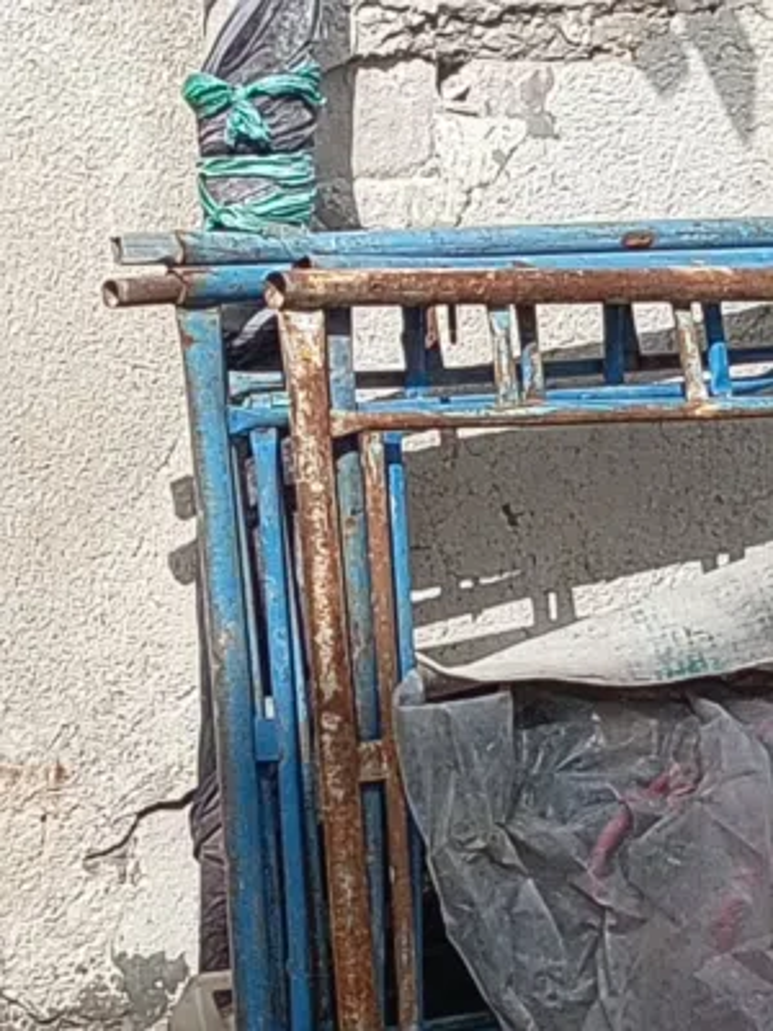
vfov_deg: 11.3
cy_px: 516
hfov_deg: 8.5
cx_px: 386
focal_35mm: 175
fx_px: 5210
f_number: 1.8
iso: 101
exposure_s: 1/569
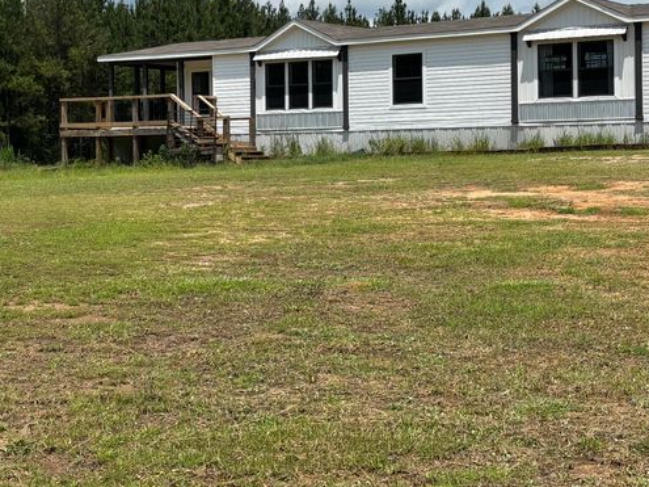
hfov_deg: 27.7
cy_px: 143
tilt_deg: +0.9
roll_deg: +0.8
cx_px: 258
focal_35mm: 70
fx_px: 1312
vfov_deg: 20.9
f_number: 1.6
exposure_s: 1/5618
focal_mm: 5.96
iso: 50
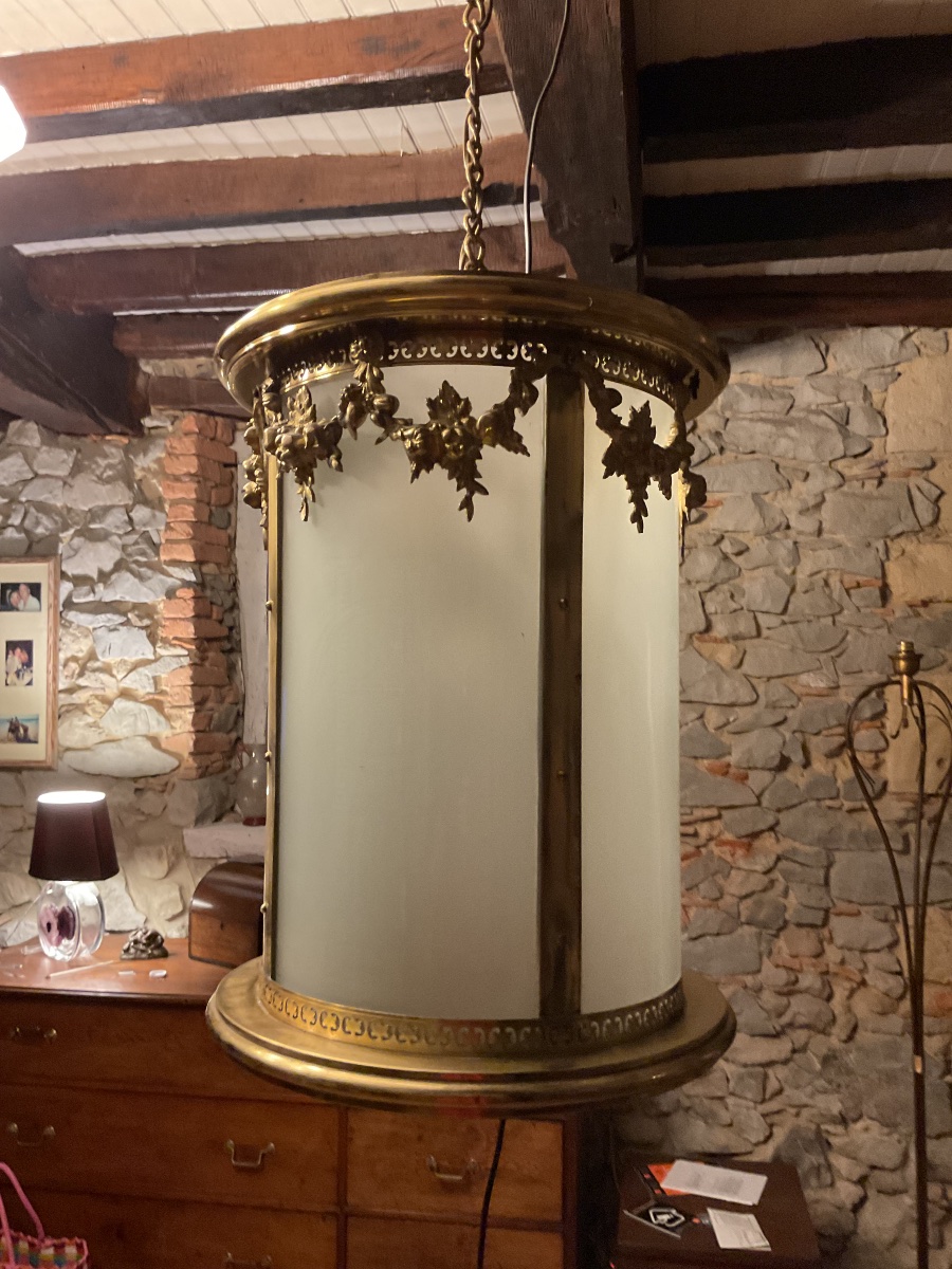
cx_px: 476
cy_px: 634
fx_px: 1063
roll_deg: +0.3
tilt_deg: +2.5
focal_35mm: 29
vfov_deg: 61.7
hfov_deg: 48.2
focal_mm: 3
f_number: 1.8
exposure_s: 1/30
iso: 320
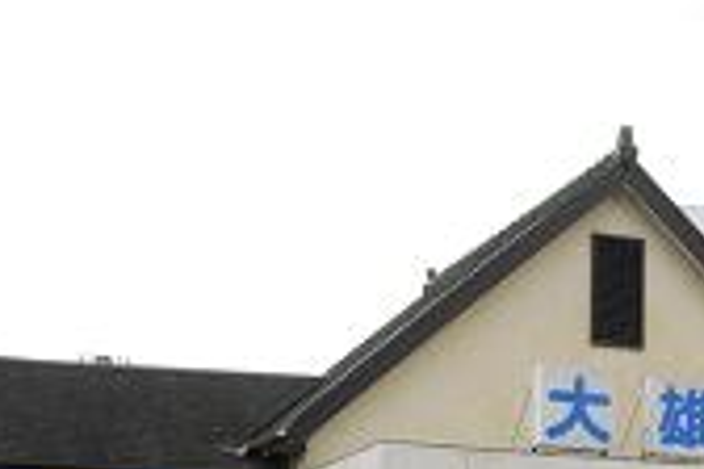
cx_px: 656
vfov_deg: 17.3
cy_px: 465
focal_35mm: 77
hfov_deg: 25.4
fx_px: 1506
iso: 100
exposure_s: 1/160
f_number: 5.5
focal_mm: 5.7
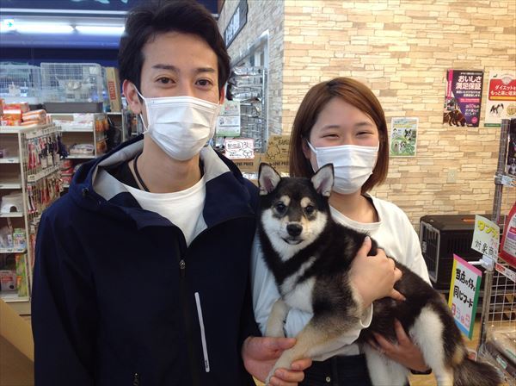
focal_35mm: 35
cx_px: 258
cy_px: 193
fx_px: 521
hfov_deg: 52.7
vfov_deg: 40.6
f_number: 2.4
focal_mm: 4.28
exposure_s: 1/40
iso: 50
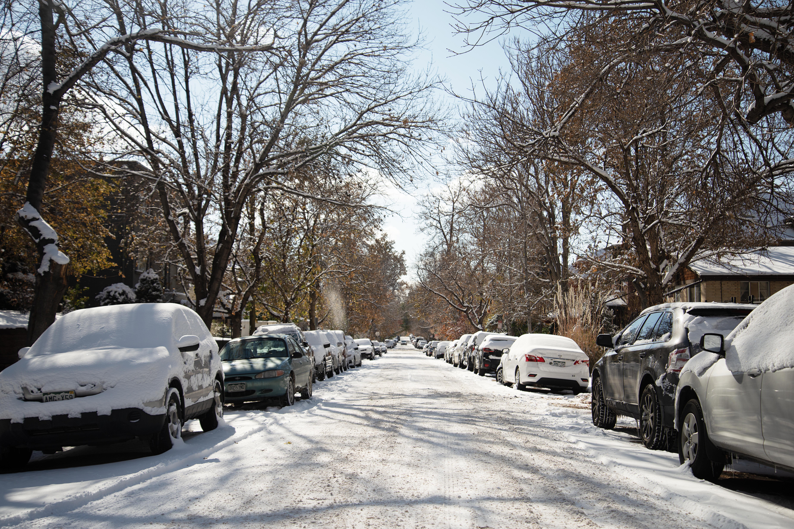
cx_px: 397
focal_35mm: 44
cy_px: 264
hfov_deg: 44.5
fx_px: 970
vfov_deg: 30.5
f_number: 5
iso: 100
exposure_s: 1/1600
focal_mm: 44
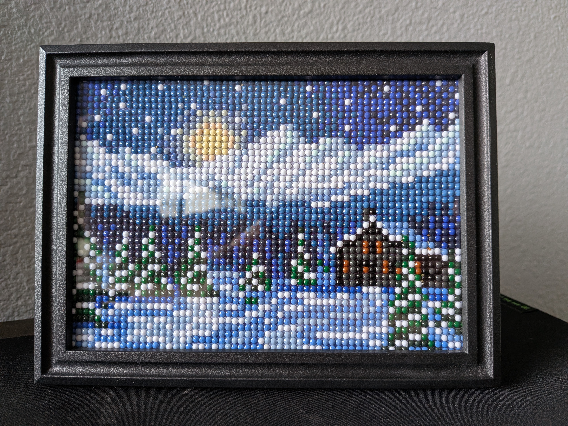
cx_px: 284
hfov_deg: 71.6
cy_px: 213
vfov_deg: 56.8
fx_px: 394
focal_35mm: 24
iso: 251
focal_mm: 4.53
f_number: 1.7
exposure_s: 1/120
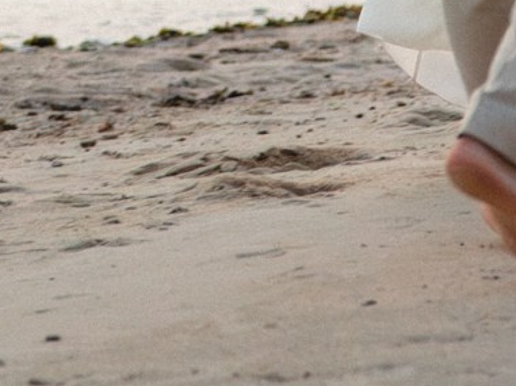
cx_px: -120
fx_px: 4974
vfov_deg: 4.4
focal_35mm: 334
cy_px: -395
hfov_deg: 5.9
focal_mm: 50
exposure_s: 1/400
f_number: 2
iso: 3200
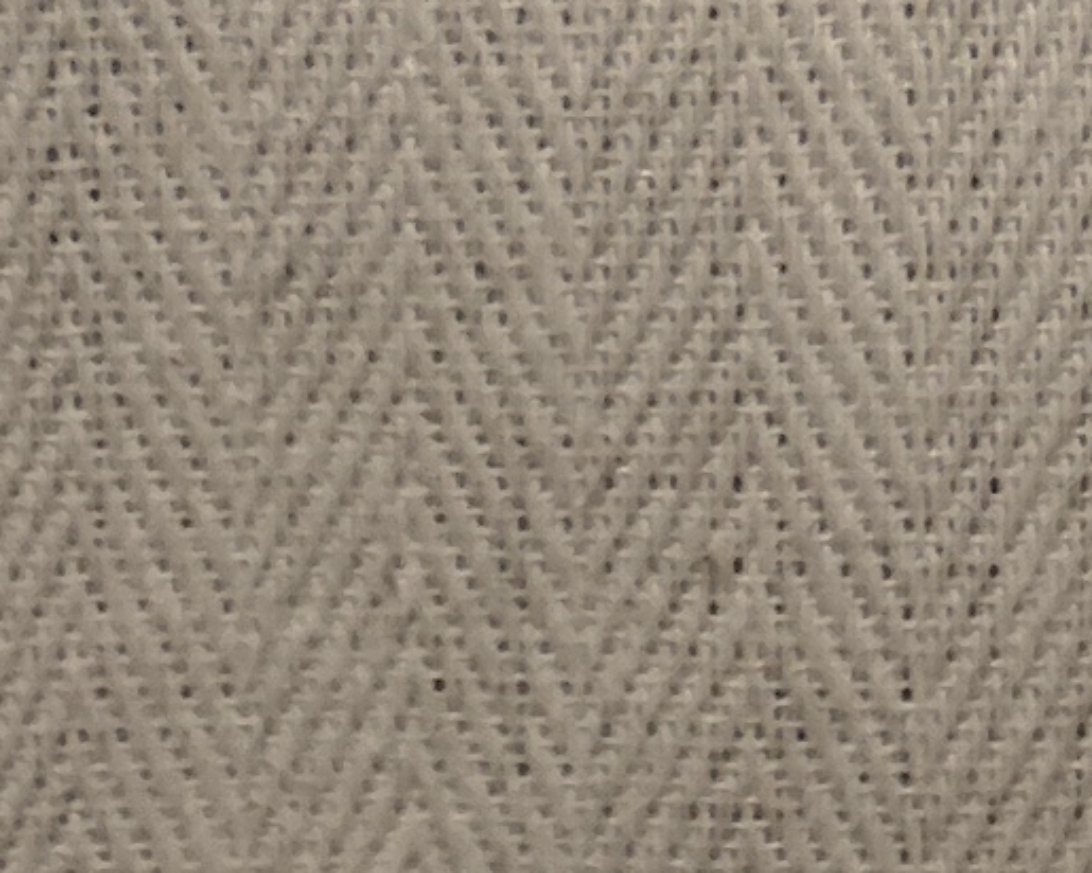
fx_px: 5203
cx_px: 600
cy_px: -892
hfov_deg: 12.0
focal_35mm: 161
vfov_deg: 9.0
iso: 64
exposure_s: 1/100
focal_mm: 2.78
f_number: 2
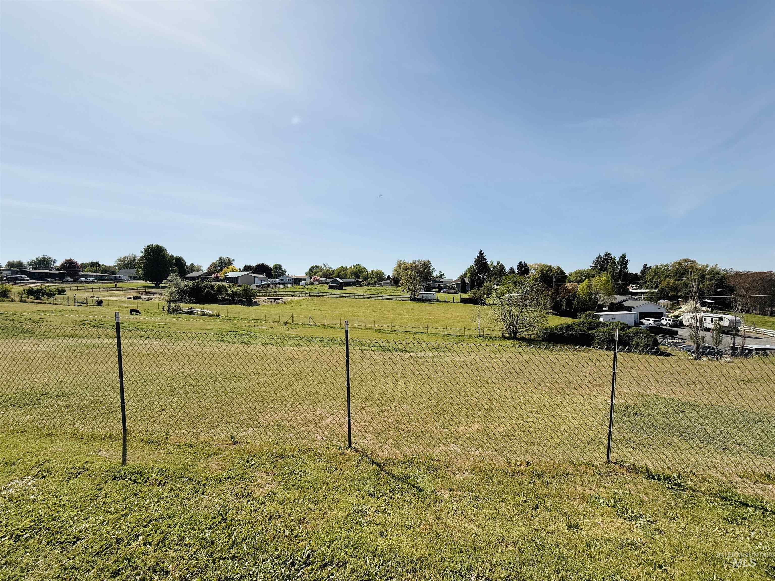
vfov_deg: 85.7
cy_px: 290
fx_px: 313
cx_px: 388
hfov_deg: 102.1
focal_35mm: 14
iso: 50
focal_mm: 2.22
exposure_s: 1/2976
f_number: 2.2
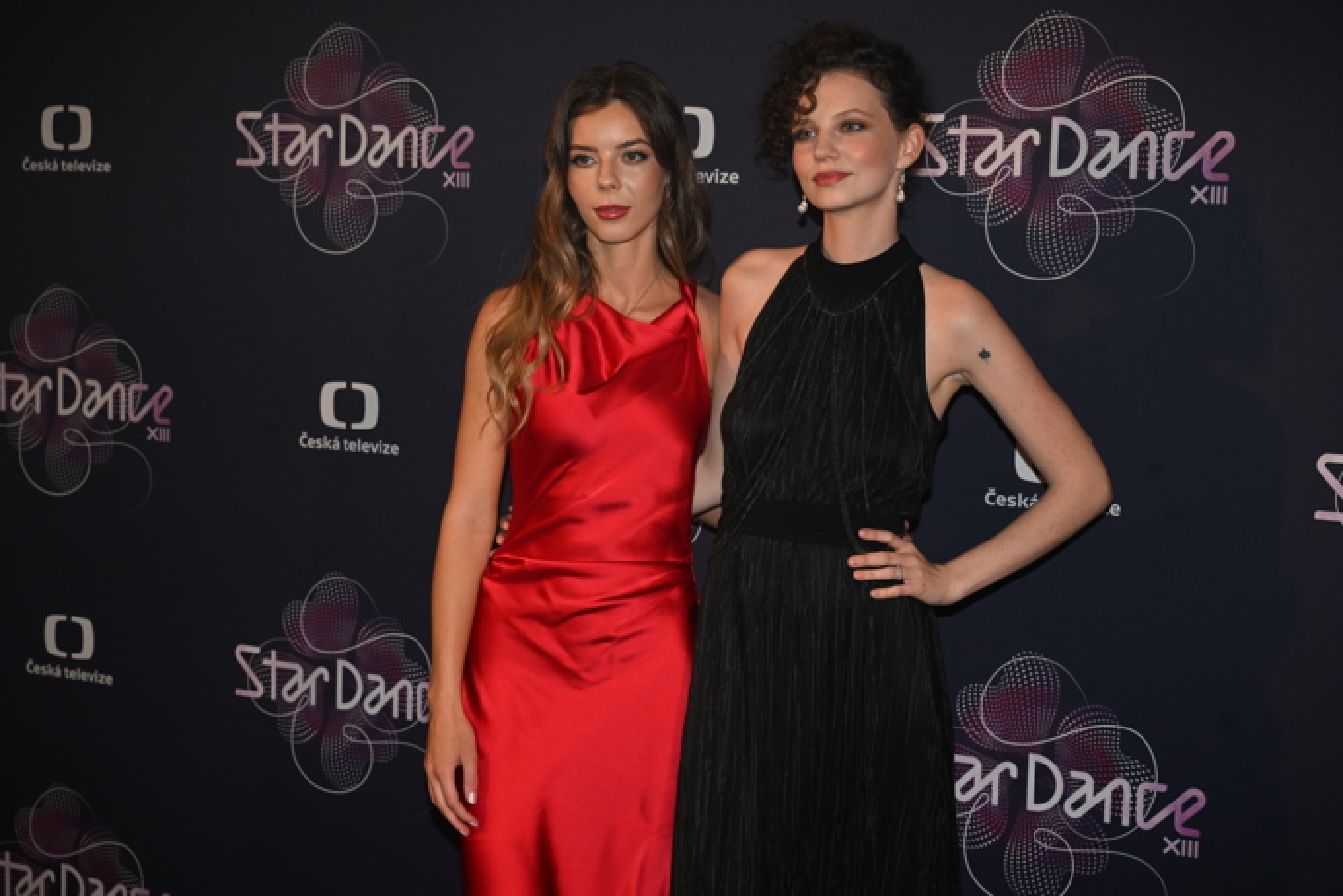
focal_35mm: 61
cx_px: 672
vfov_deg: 22.3
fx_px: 2275
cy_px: 448
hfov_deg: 32.9
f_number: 5.6
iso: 800
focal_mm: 61
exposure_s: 1/125
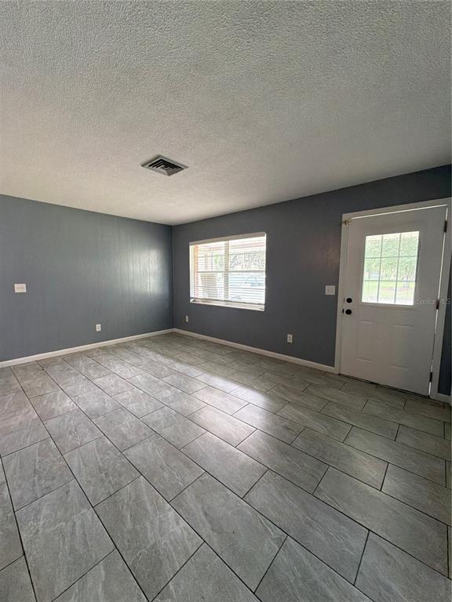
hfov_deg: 85.7
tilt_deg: -5.6
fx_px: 244
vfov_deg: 102.1
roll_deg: -0.2
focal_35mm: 14
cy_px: 301
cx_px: 226
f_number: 2.2
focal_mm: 2.22
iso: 400
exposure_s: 1/60
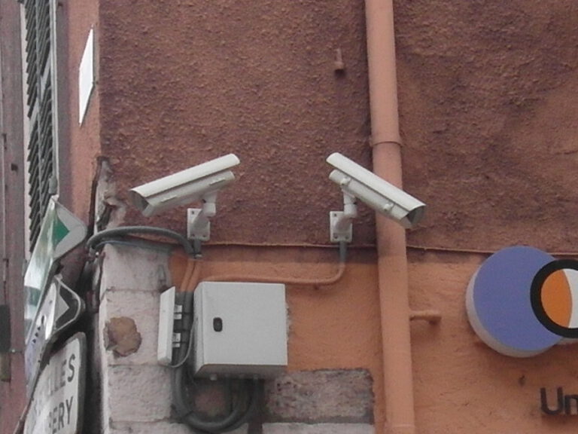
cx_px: 289
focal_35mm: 88
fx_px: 1469
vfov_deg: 16.8
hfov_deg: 22.3
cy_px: 217
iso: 80
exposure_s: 1/125
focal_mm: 4
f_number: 4.6
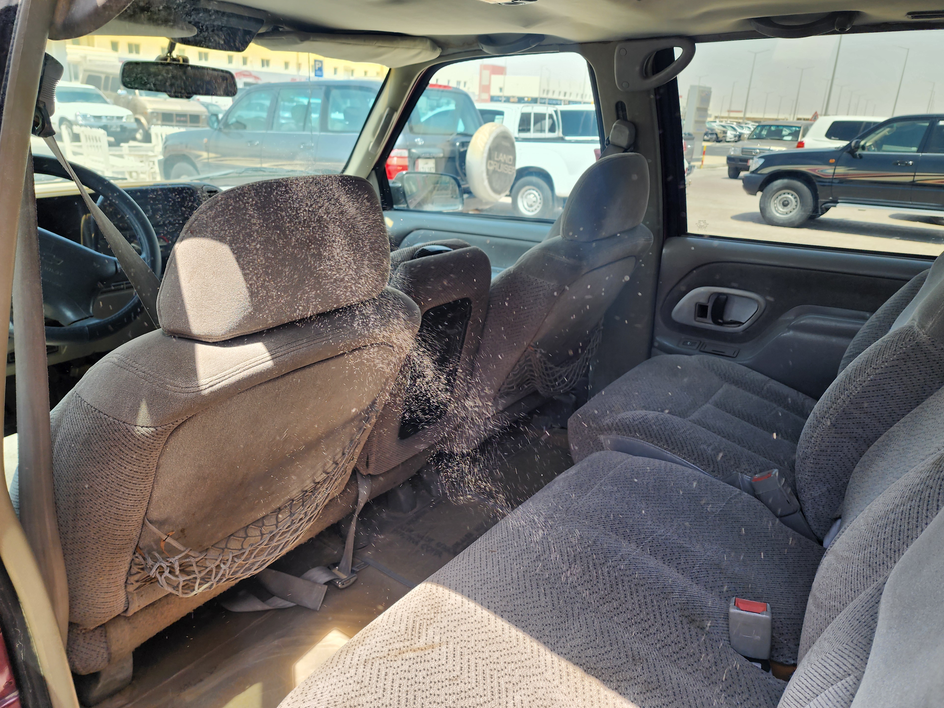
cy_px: 339
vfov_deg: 56.8
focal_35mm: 24
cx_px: 476
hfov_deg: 71.6
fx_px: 655
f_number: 1.8
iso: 20
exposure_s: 1/180
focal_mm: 6.4
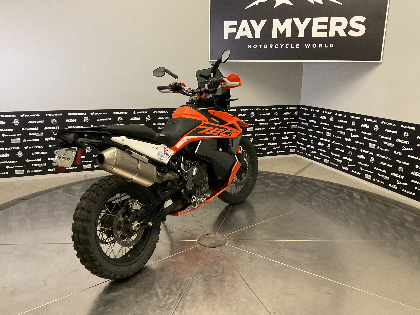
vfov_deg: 48.2
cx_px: 210
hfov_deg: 61.7
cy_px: 158
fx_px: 352
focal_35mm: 29
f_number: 1.8
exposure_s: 1/60
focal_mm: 3
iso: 250
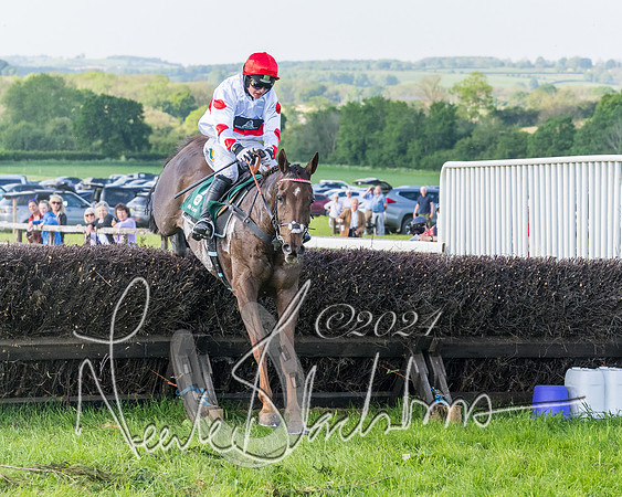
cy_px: 249
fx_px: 2750
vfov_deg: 10.3
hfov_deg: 12.9
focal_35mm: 149
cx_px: 324
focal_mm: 70
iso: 800
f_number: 4
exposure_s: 1/3200
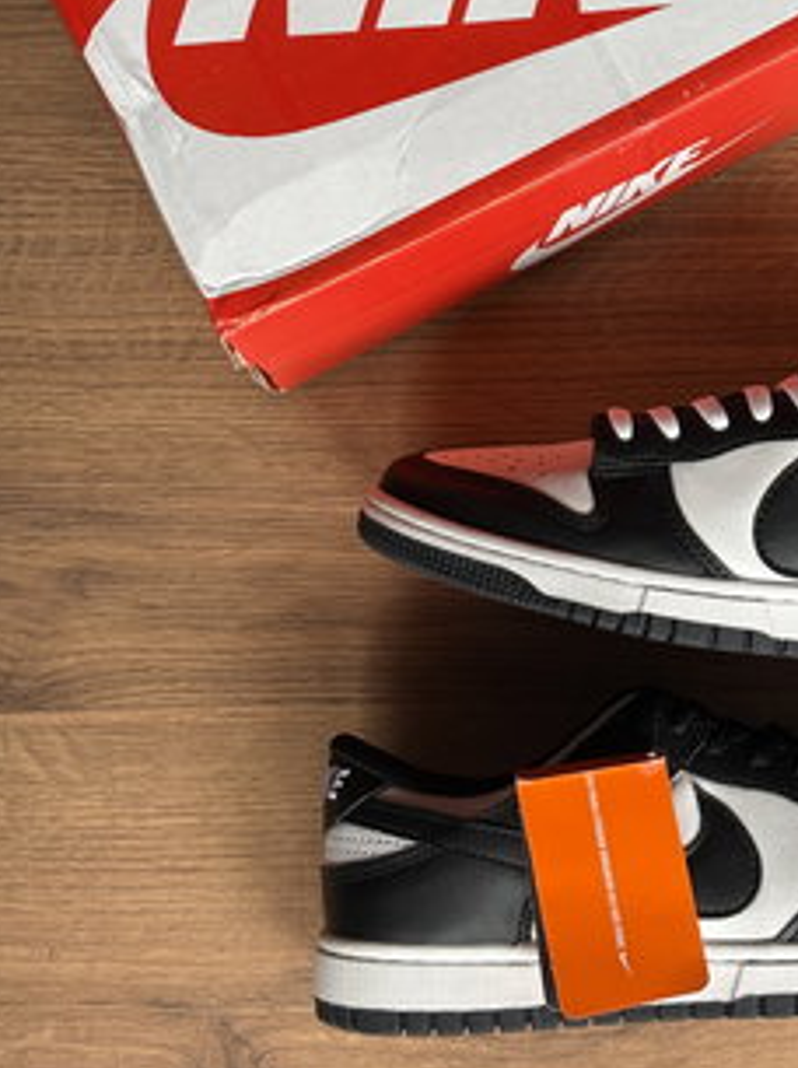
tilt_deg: -76.7
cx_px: 672
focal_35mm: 91
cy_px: 250
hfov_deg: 16.1
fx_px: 2803
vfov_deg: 21.4
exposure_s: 1/333
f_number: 1.6
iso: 32
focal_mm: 5.96
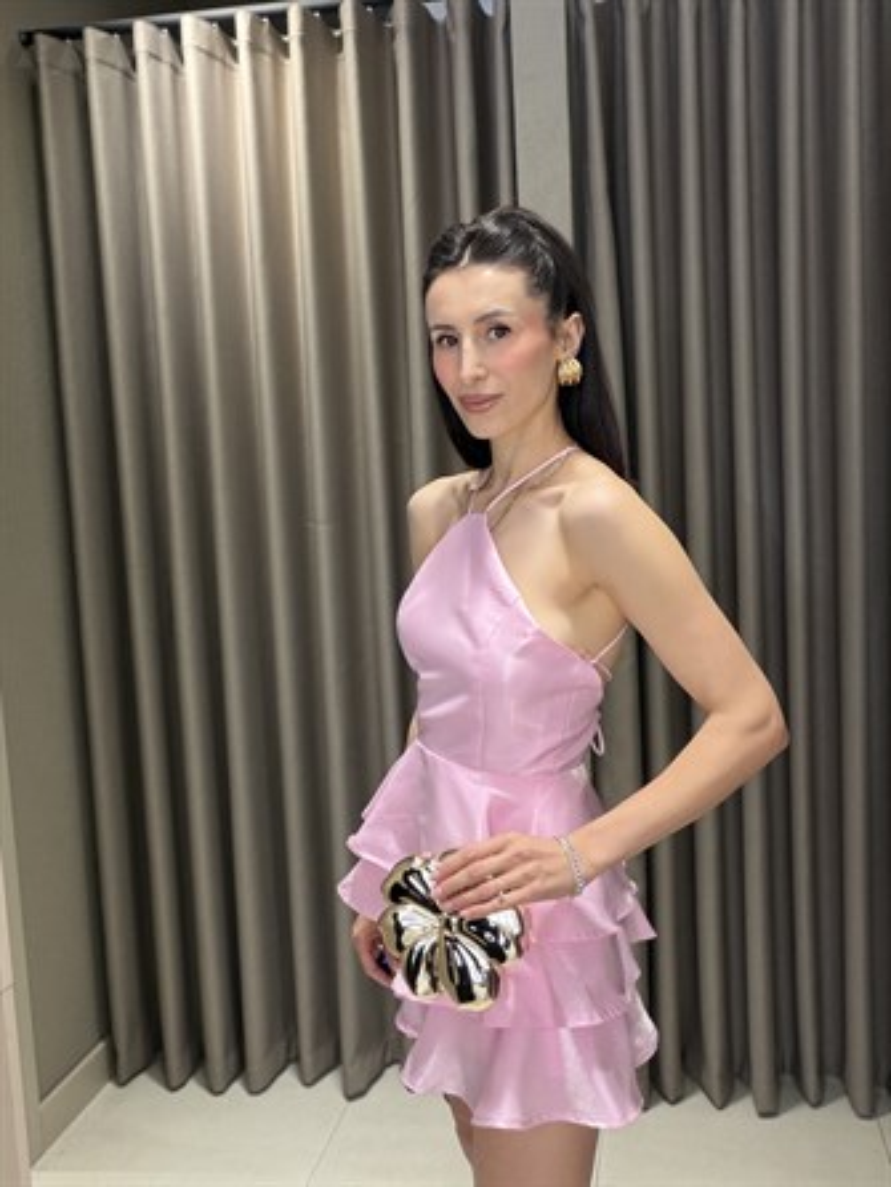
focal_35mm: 30
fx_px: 1029
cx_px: 446
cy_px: 594
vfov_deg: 59.9
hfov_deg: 46.8
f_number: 1.9
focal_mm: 2.71
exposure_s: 1/66
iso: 80
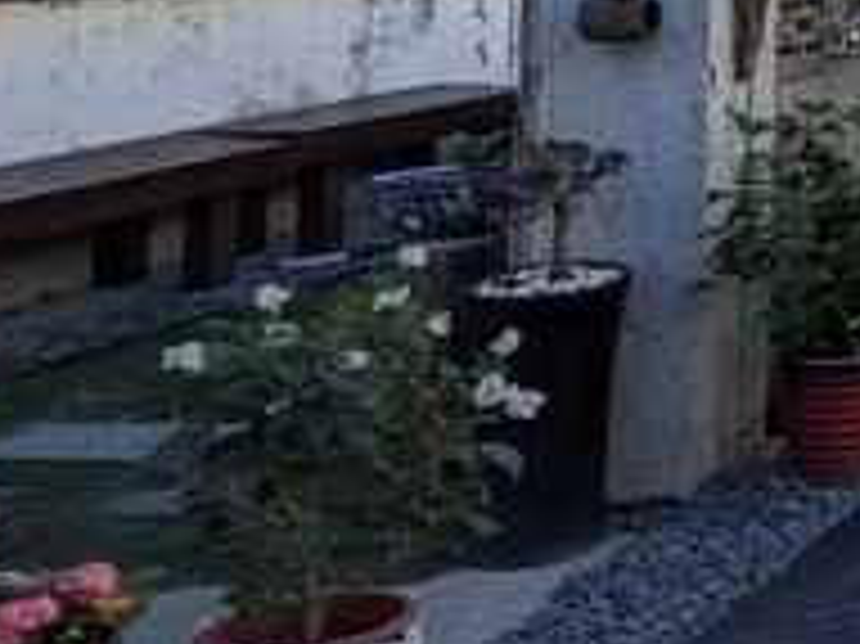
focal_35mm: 67
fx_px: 1664
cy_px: -140
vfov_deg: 20.4
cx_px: 1743
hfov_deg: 18.4
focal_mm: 2.22
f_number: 2.2
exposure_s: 1/1255
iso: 34
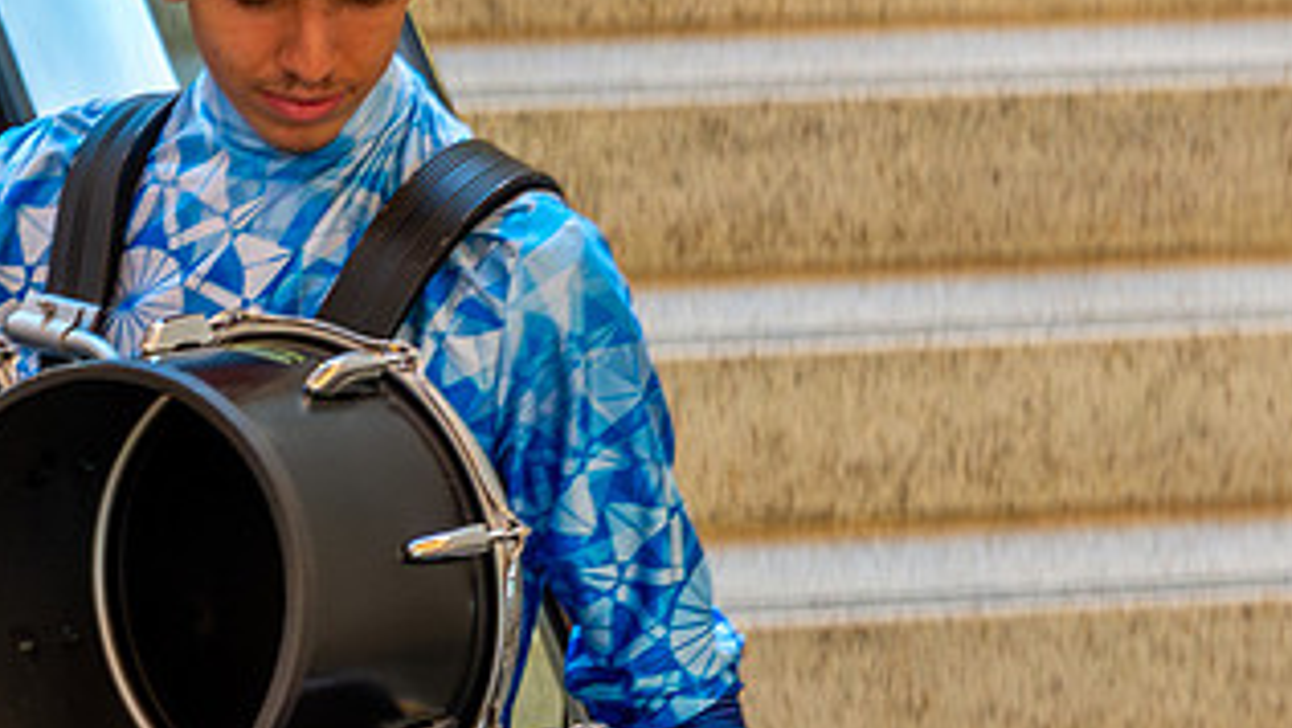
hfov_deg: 8.3
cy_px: 278
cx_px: 317
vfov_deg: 4.7
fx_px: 8876
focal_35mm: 259
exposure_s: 1/50
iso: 4000
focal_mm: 105
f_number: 6.3
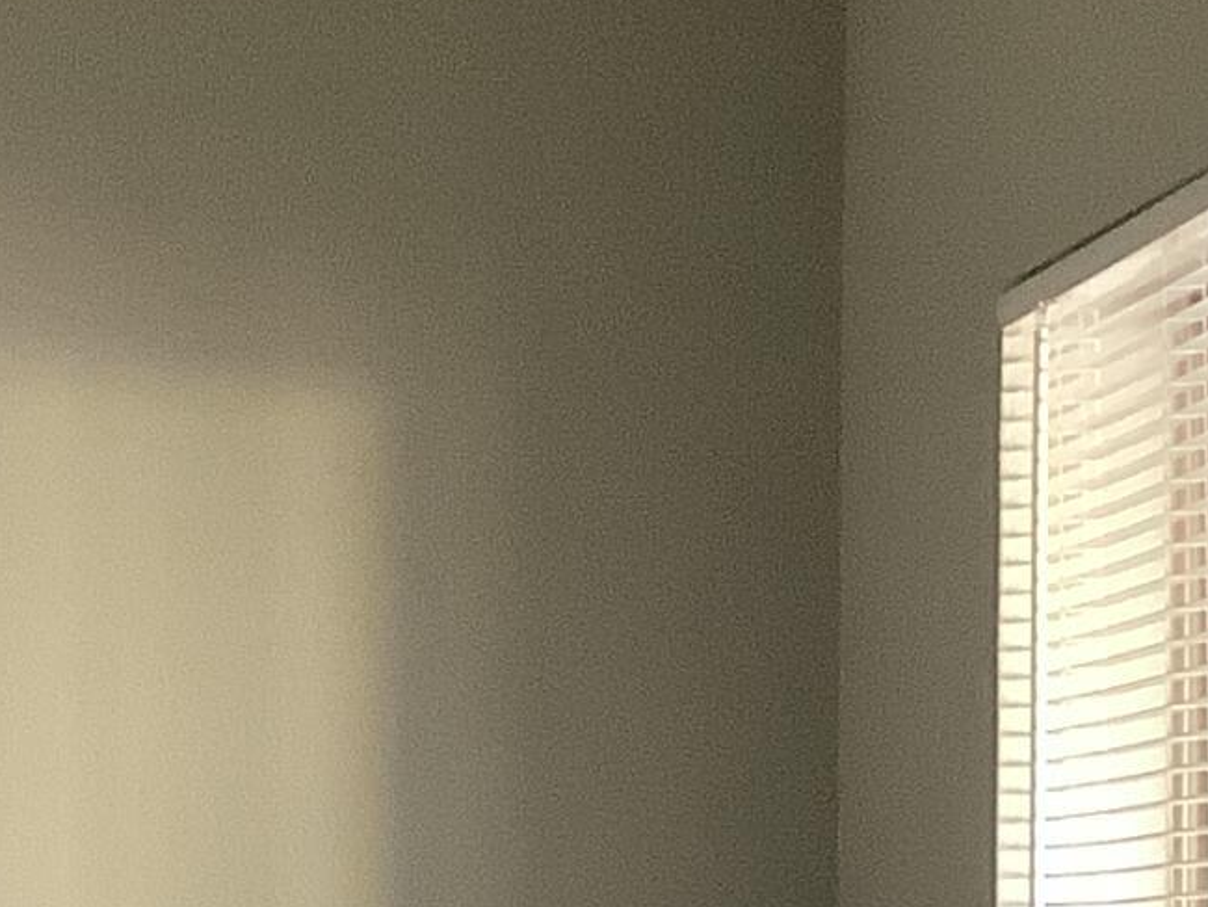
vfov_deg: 10.1
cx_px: -535
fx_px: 4992
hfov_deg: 13.1
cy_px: 1321
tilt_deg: -4.4
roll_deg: +1.1
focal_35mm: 143
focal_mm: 3.3
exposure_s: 1/60
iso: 320
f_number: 2.4
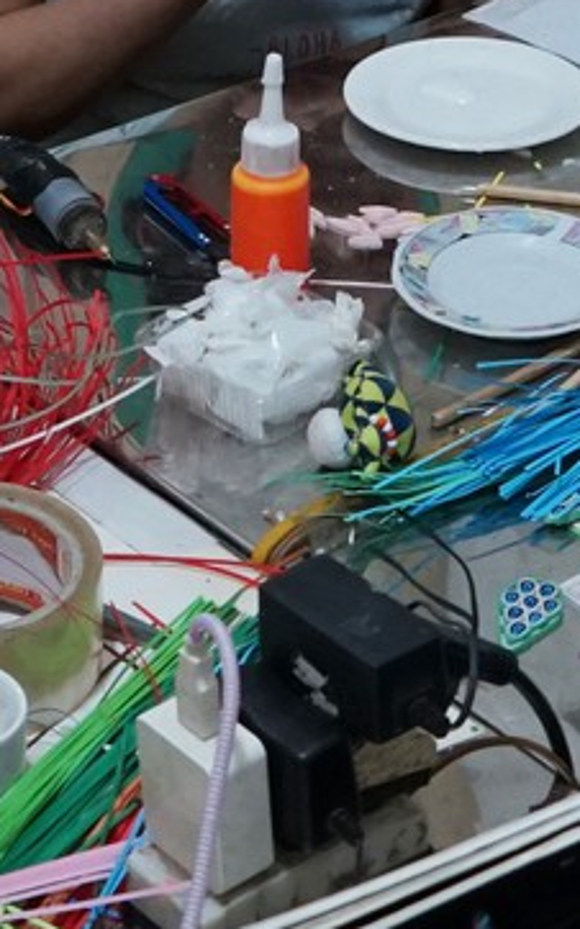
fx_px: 3417
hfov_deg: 9.7
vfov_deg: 15.2
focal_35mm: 135
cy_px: -27
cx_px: 246
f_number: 5.6
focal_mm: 24
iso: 2000
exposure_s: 1/125
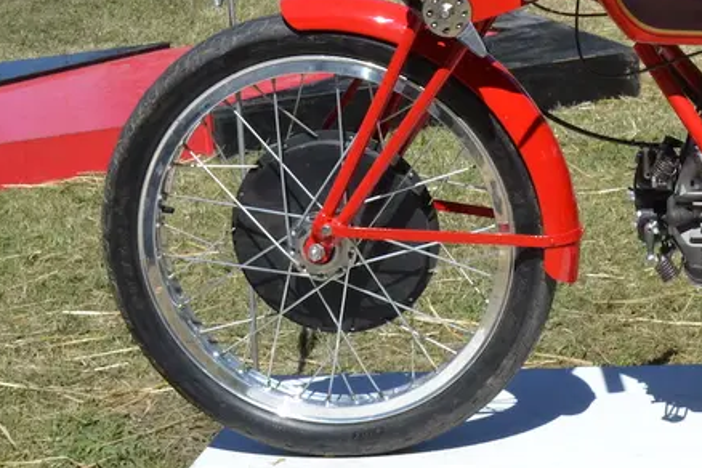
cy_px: 93
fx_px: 2242
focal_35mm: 115
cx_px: 925
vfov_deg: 11.9
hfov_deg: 16.7
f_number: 14
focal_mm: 28
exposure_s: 1/800
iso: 800
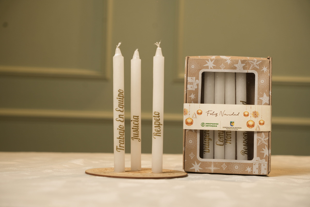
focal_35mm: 70
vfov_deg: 19.5
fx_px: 603
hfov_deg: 28.8
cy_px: 104
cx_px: 155
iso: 800
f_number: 4.5
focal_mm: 70
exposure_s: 1/160
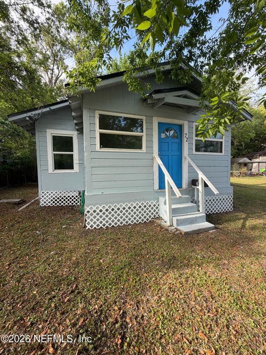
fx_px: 143
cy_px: 178
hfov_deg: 85.7
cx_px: 133
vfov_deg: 102.1
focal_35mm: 14
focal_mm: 2.22
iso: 40
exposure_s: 1/243
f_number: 2.2
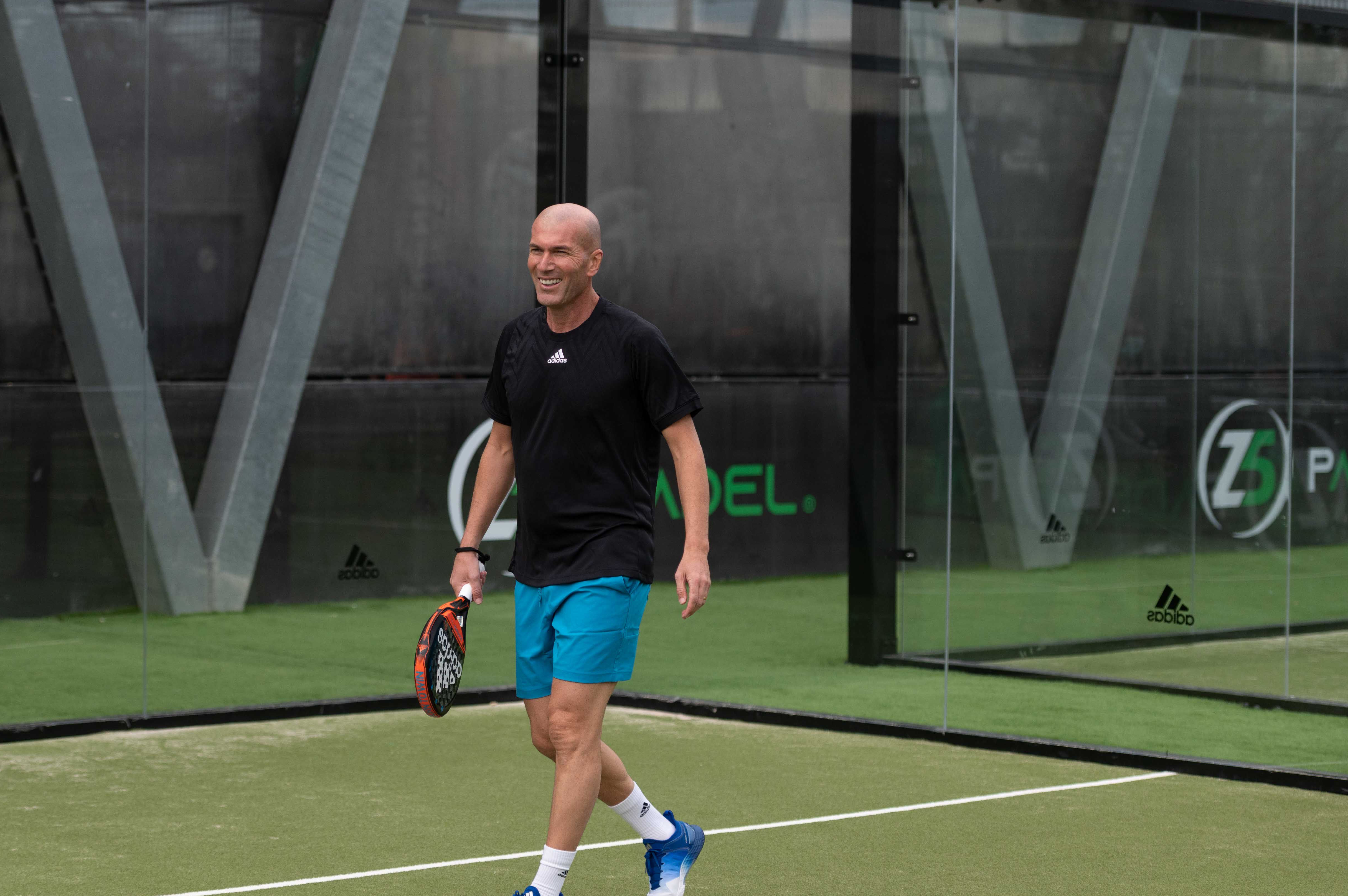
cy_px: 537
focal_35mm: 107
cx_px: 584
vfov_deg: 12.8
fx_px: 4004
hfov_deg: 19.1
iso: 500
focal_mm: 86
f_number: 2.8
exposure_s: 1/3200
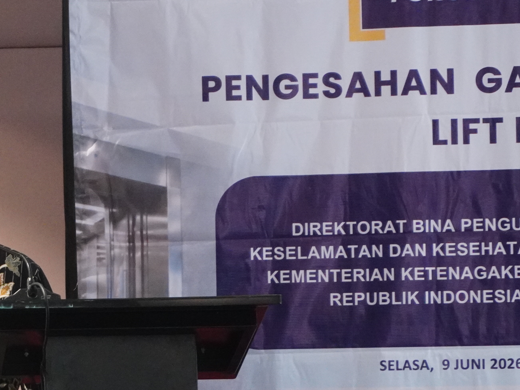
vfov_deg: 8.9
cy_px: 310
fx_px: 2494
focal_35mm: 166
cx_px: -22
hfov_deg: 11.8
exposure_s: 1/40
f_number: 6.3
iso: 4000
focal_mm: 50
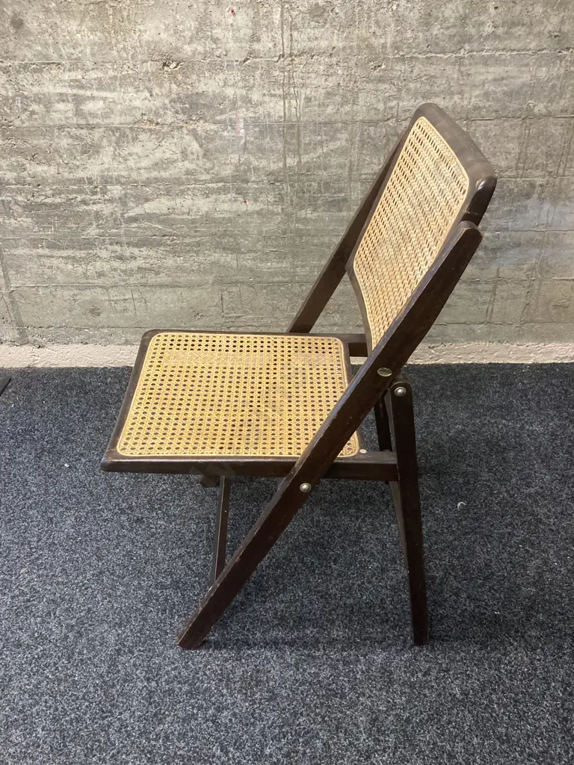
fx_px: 619
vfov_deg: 63.4
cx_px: 287
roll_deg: +0.7
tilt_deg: -35.7
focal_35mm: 28
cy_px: 382
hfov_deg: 49.7
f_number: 1.8
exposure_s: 1/50
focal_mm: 3.99
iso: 200
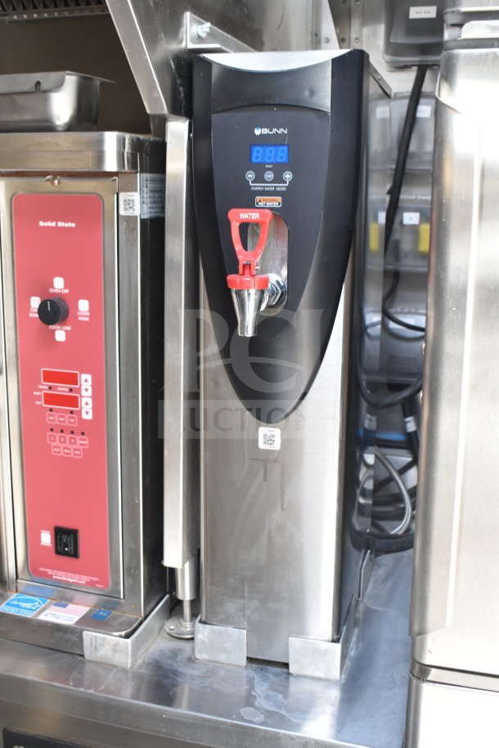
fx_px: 811
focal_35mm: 39
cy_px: 374
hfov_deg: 34.2
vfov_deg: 49.6
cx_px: 250
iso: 1000
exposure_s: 1/40
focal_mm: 26
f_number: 4
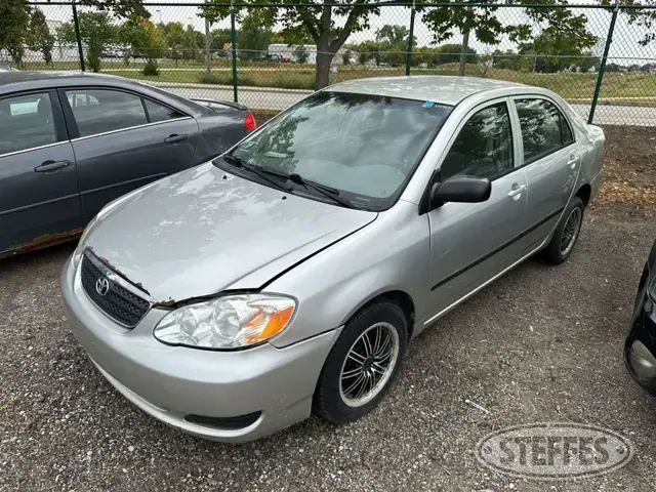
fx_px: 455
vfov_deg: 56.8
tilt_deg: -18.0
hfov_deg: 71.6
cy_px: 246
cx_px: 328
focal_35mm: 24
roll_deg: -2.1
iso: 80
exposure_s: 1/2028
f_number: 1.78
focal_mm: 6.86
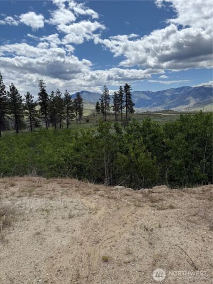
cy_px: 142
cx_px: 106
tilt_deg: -8.6
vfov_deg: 71.6
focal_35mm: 24
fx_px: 197
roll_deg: +1.4
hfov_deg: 56.8
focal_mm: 6.76
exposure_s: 1/6711
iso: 80
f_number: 1.78
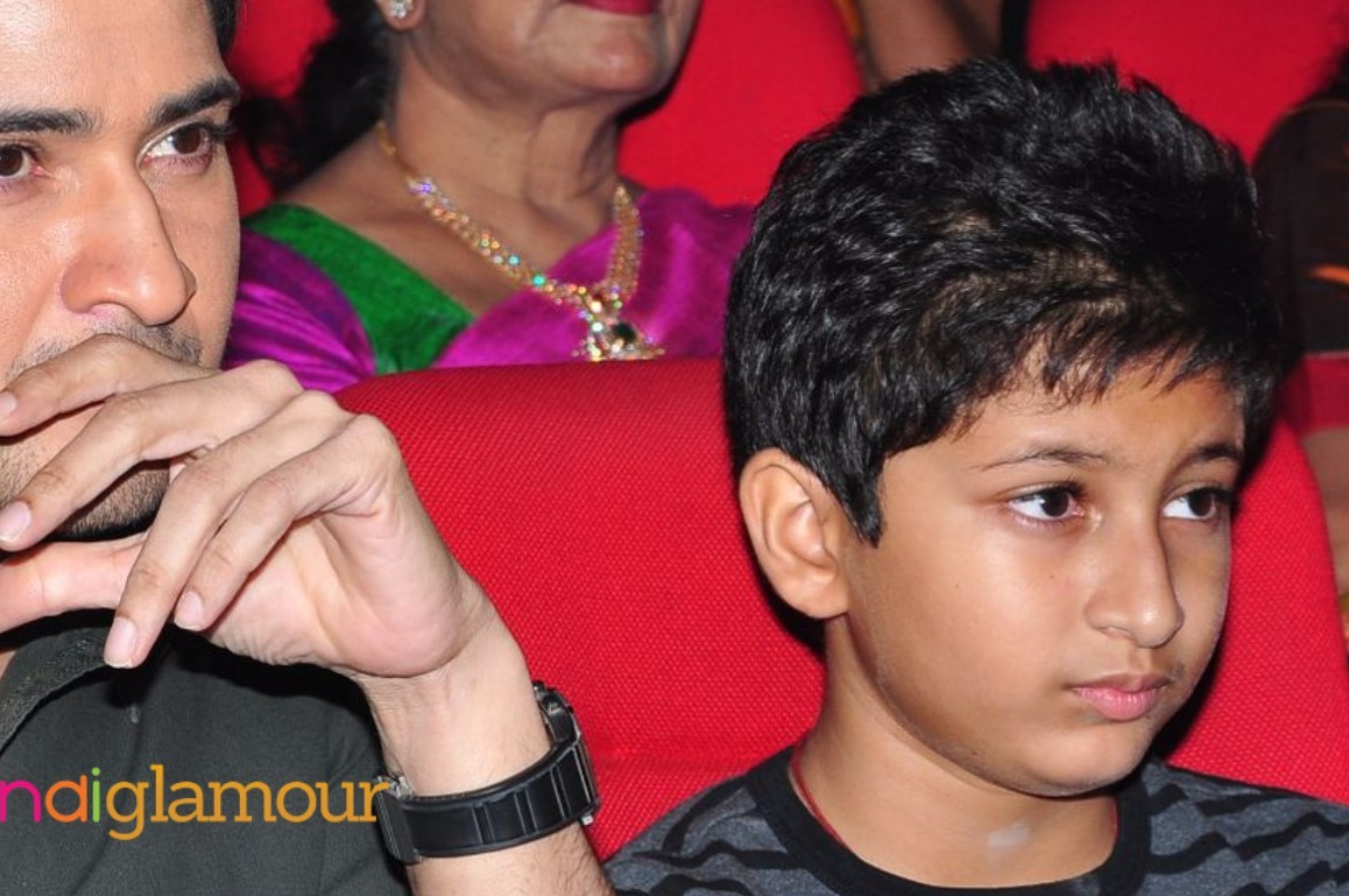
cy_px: 451
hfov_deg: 8.8
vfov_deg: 5.9
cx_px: 130
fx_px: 8757
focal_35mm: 234
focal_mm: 80
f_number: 10
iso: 400
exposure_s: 1/125
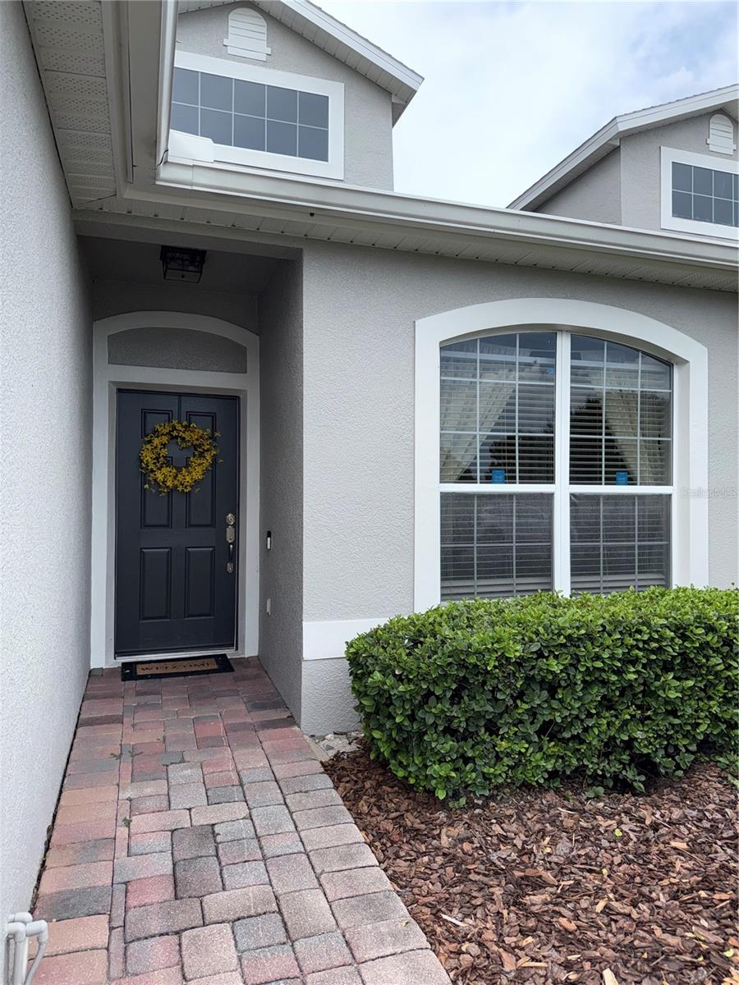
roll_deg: -0.2
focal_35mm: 24
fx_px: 683
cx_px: 370
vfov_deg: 71.6
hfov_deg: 56.8
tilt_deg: +1.4
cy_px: 492
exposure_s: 1/1901
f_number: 1.78
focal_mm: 6.76
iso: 80
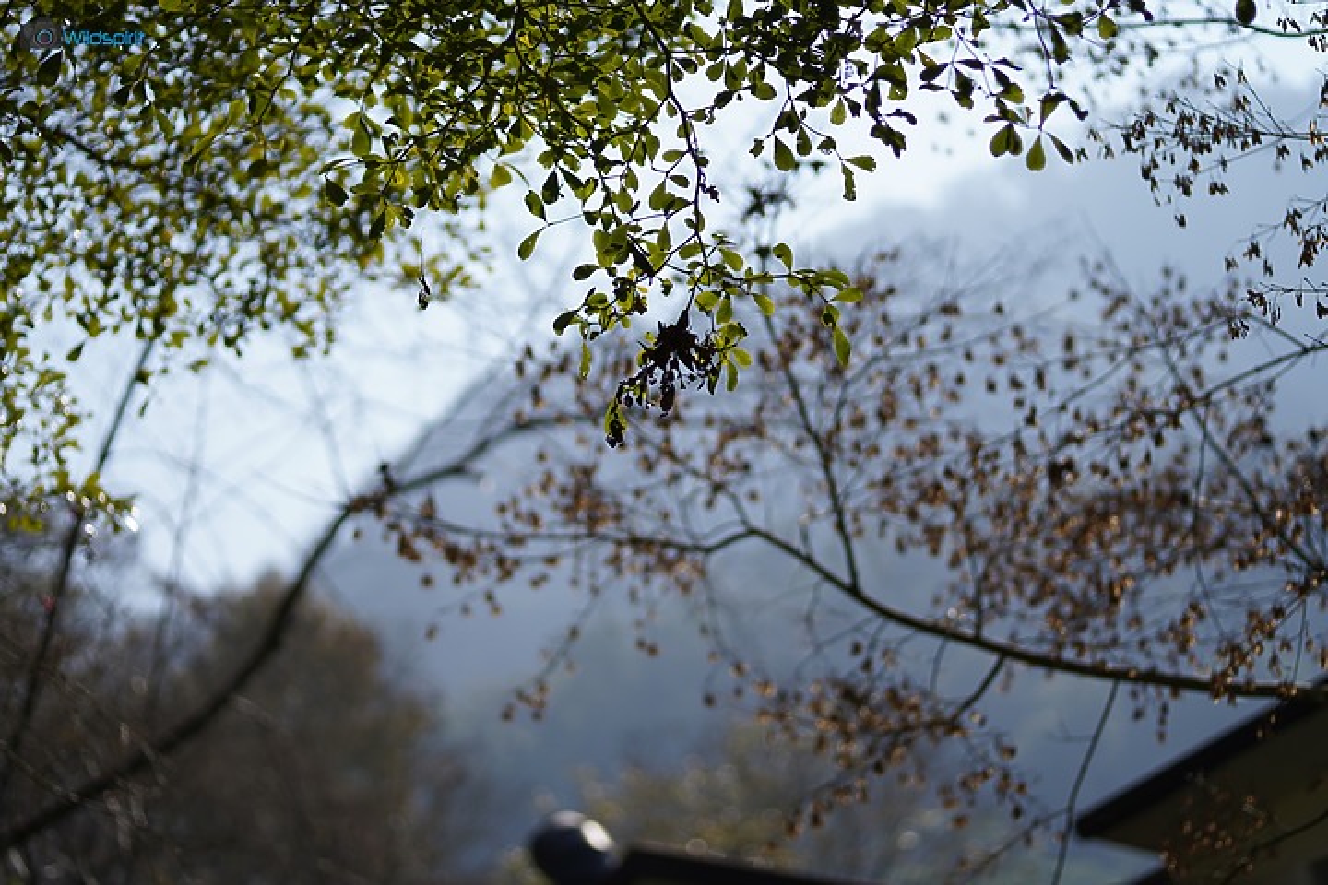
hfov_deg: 20.4
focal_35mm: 100
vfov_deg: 13.7
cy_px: 442
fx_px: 3689
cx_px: 664
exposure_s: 1/4000
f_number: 2.8
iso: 100
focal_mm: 100
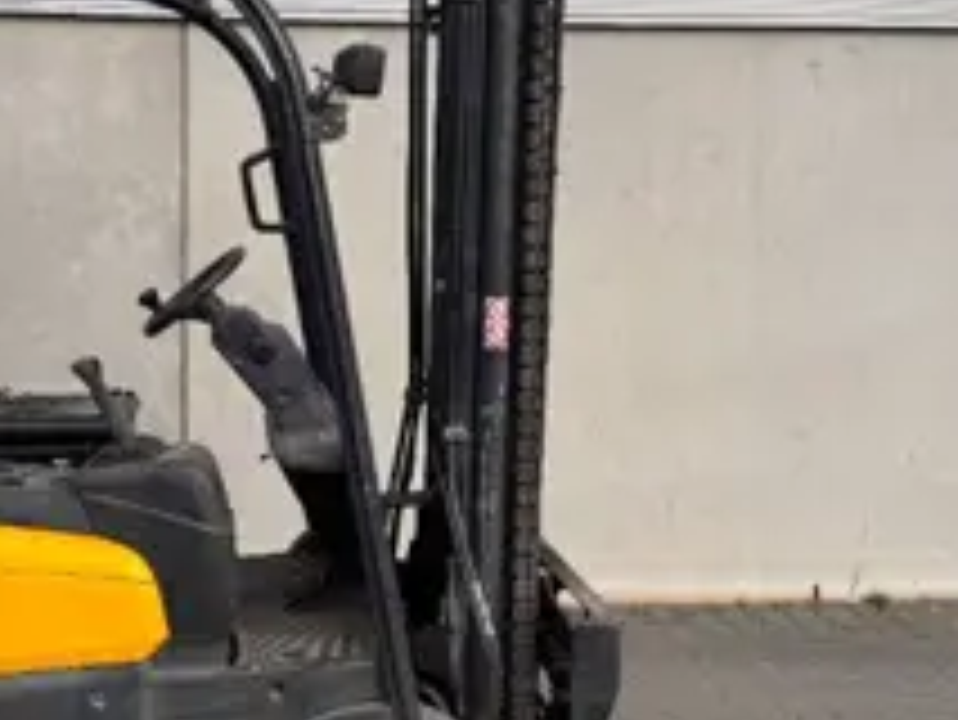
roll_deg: -0.2
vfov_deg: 27.0
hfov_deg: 35.1
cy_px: 310
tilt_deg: -4.4
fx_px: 1495
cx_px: 301
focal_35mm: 54
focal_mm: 6.76
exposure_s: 1/4310
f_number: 1.78
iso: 80
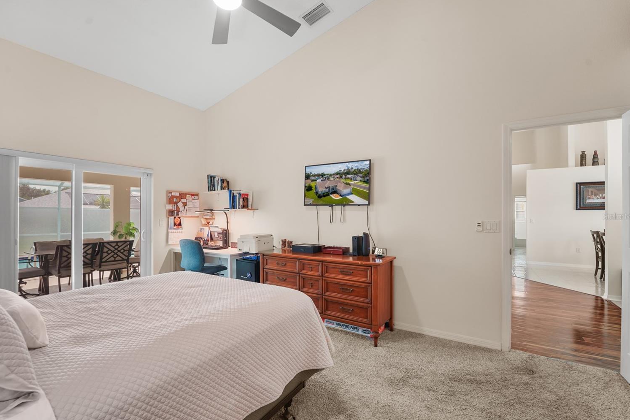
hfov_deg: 100.4
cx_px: 303
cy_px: 216
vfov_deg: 77.3
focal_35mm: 15
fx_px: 262
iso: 200
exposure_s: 1/80
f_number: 8
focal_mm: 14
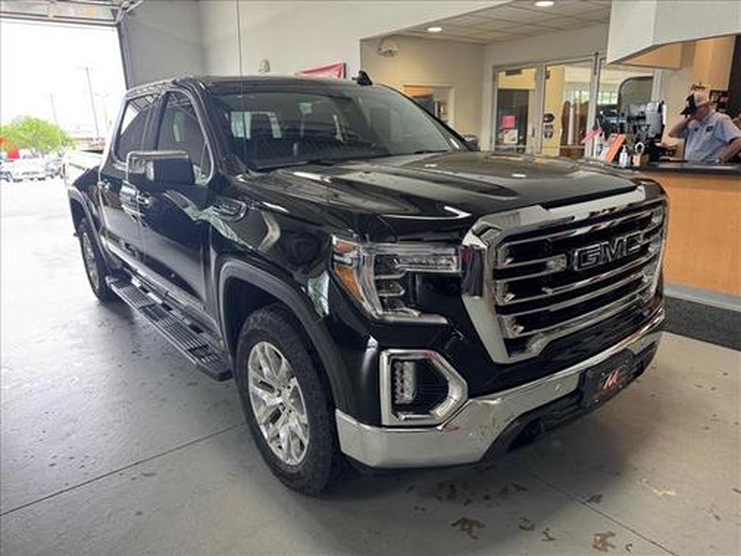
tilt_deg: -13.6
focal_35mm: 24
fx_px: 514
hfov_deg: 71.6
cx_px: 370
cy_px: 278
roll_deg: +1.2
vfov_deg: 56.8
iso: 160
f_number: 1.78
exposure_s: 1/120
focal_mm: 6.76
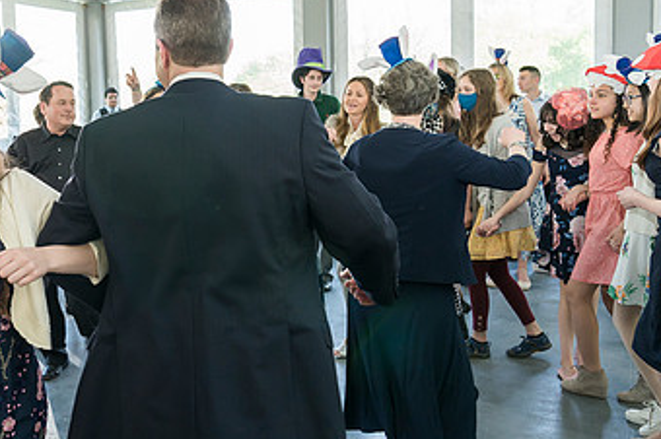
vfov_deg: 32.5
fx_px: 752
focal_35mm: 41
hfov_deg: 46.4
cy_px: 182
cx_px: 198
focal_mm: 24
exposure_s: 1/200
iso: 1250
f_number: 5
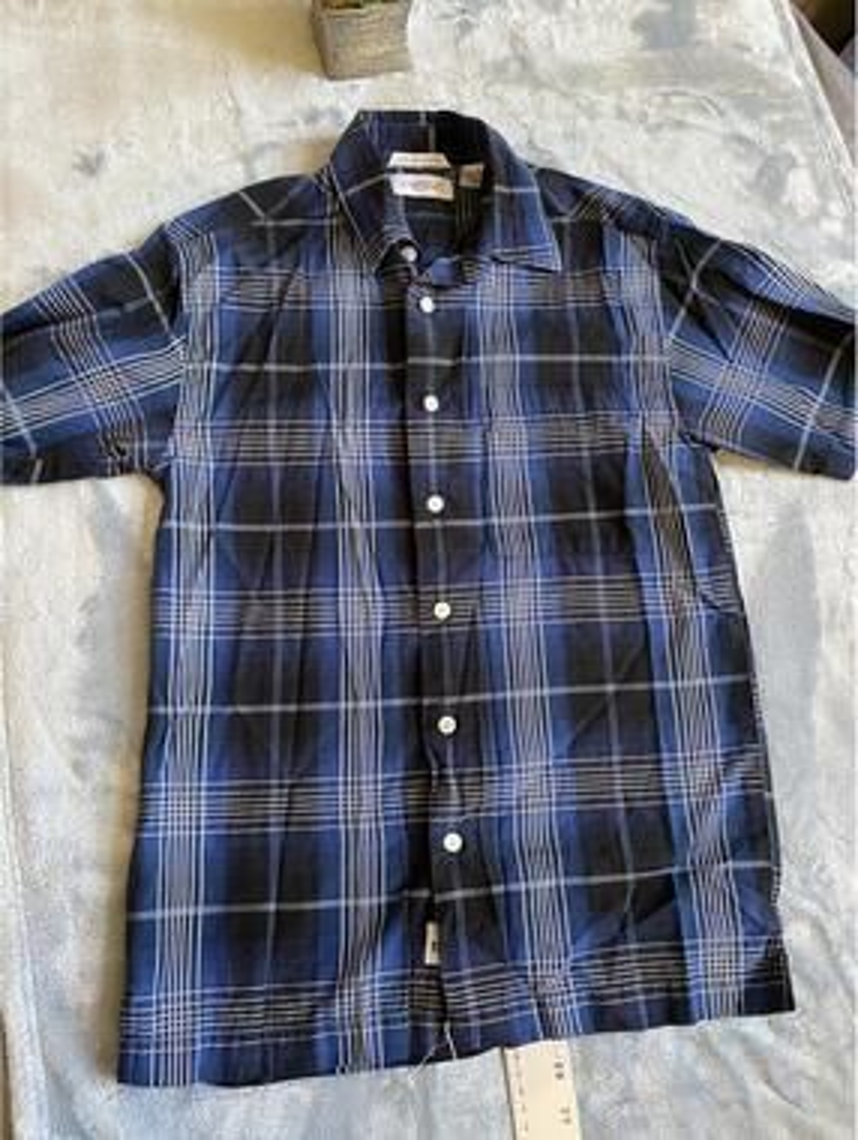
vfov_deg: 67.2
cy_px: 570
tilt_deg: -75.3
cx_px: 429
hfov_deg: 53.2
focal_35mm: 26
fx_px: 857
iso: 200
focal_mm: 4.25
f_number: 1.8
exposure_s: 1/60
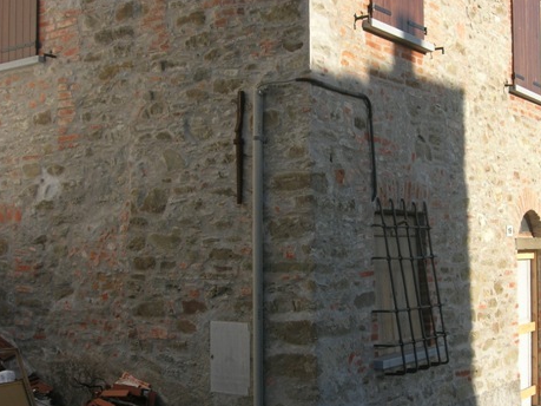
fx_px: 828
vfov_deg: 27.5
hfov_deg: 35.9
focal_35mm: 53
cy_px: 244
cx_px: 355
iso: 64
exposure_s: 1/428
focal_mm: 7.8
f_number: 4.8
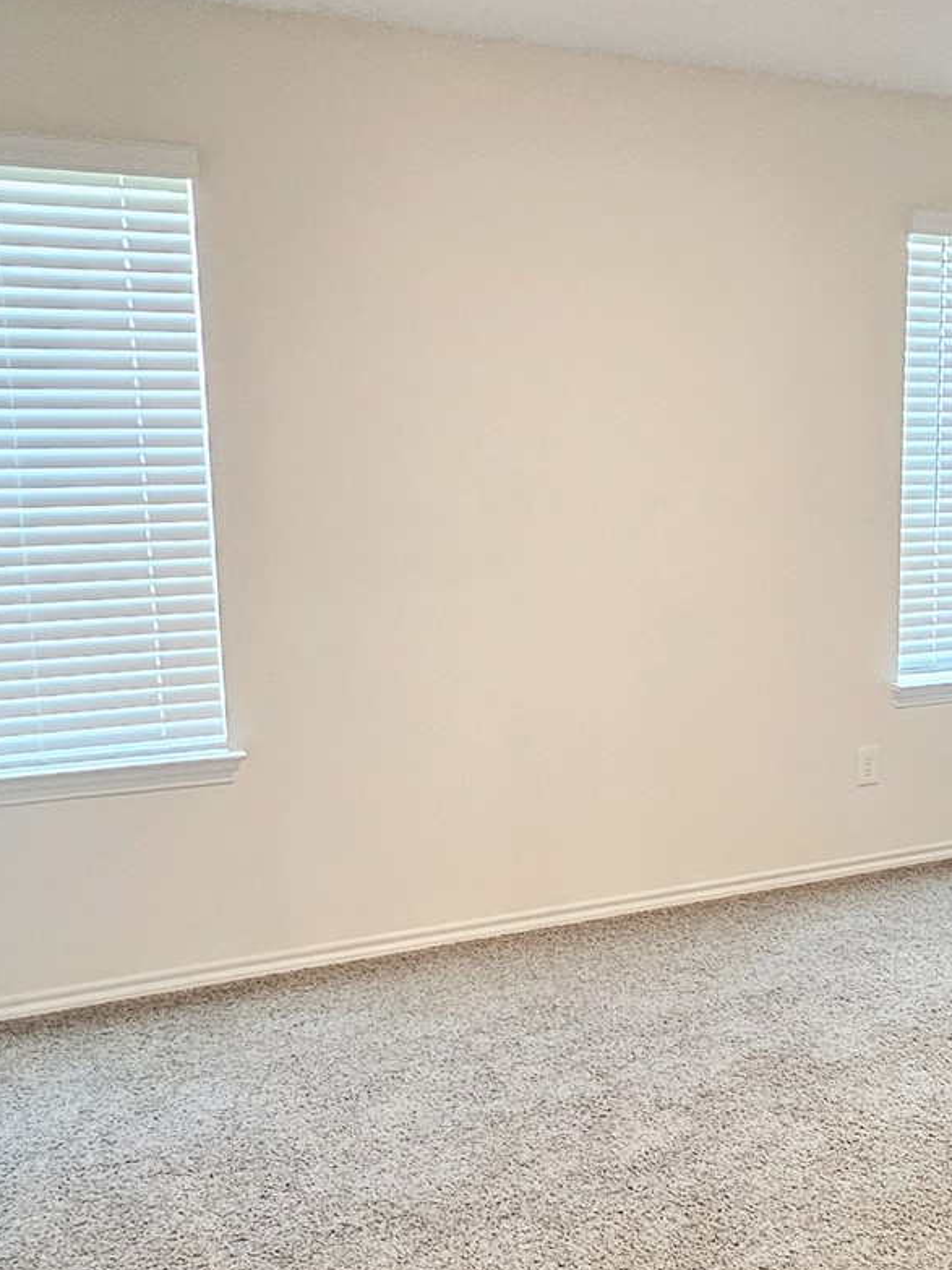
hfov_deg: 41.5
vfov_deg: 53.9
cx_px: 589
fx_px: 1247
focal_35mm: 34
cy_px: 696
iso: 320
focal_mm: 1.74
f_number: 2.2
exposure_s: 1/40
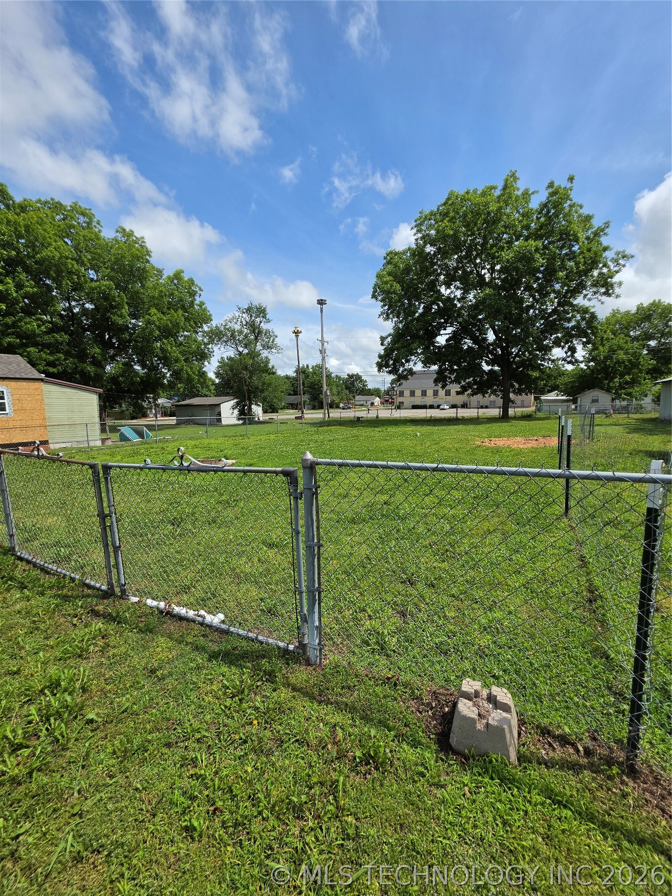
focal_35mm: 13
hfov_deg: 89.9
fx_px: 336
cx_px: 336
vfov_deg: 106.2
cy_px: 448
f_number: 1.9
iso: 32
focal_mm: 2.2
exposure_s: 1/2175
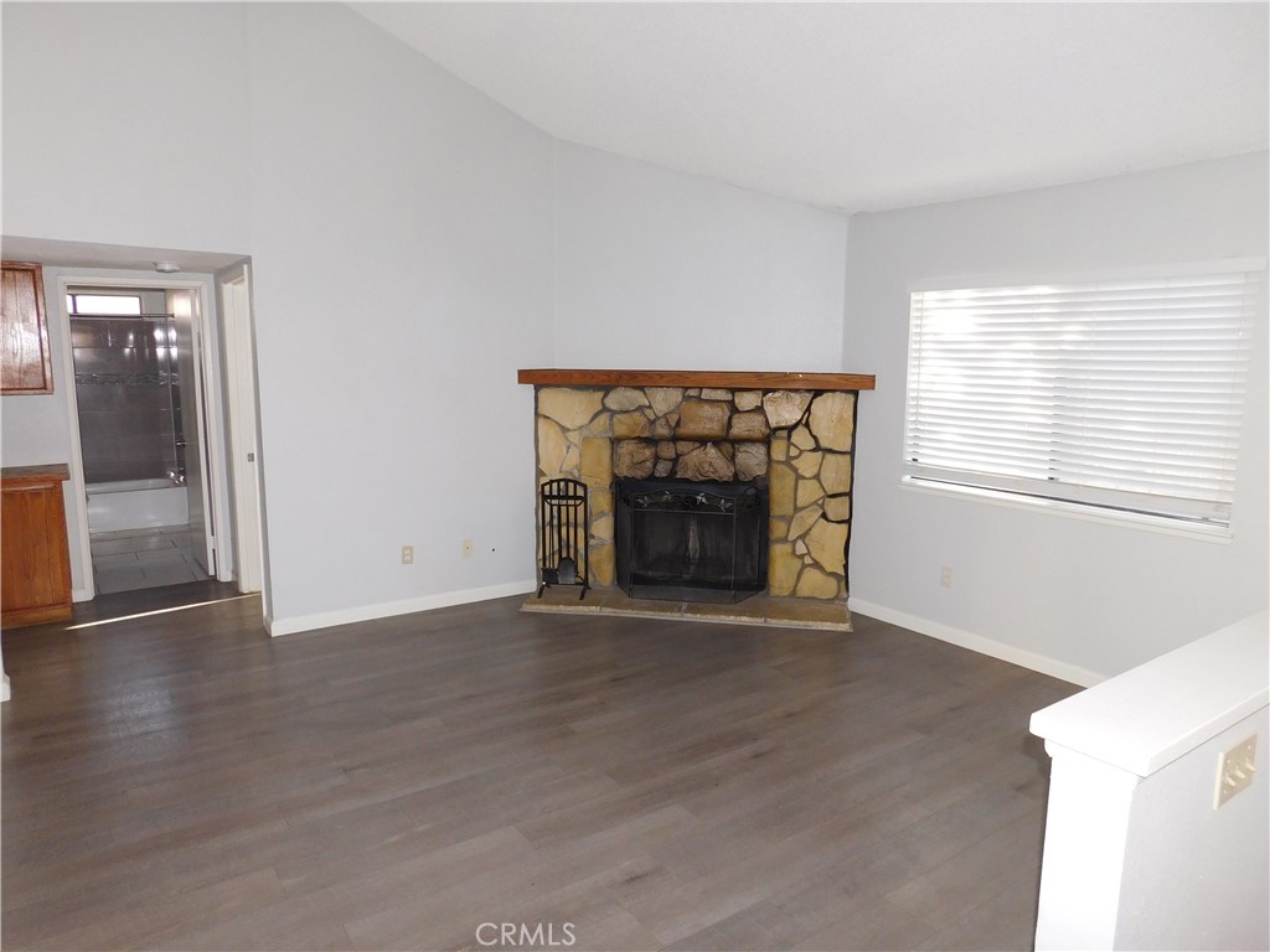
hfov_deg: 73.9
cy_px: 476
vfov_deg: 58.9
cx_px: 635
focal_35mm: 23
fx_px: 844
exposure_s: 1/30
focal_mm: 4
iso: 200
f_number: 3
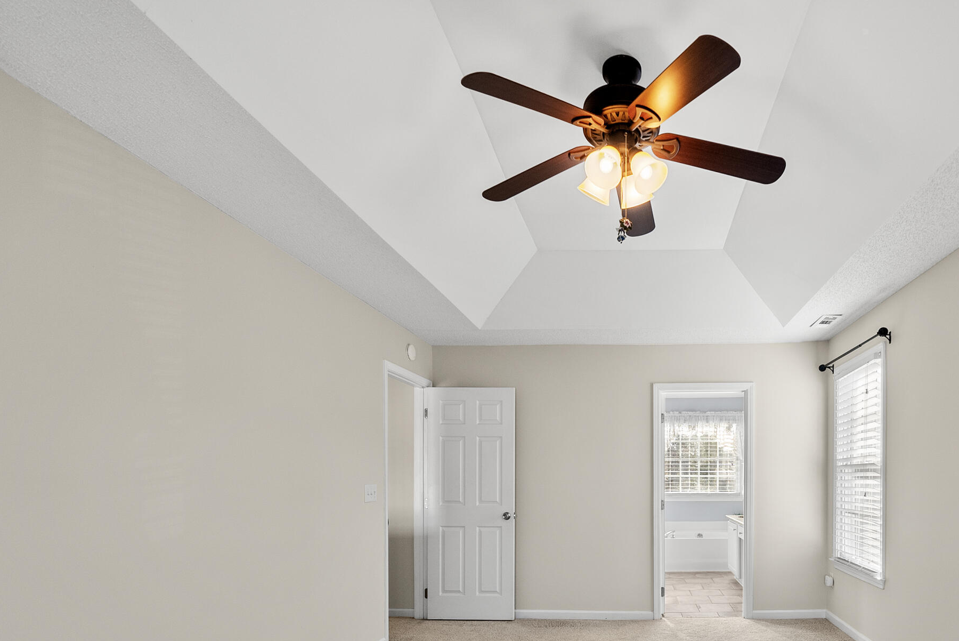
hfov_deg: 81.5
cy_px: 481
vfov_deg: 58.7
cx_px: 627
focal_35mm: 20
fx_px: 533
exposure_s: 1/15
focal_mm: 12
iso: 800
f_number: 7.1
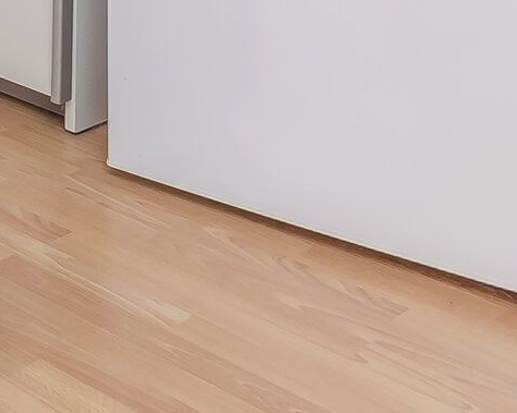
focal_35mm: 83
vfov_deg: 14.4
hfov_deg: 14.2
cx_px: -770
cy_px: -485
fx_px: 1270
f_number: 8
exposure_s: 1/100
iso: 100
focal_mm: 10
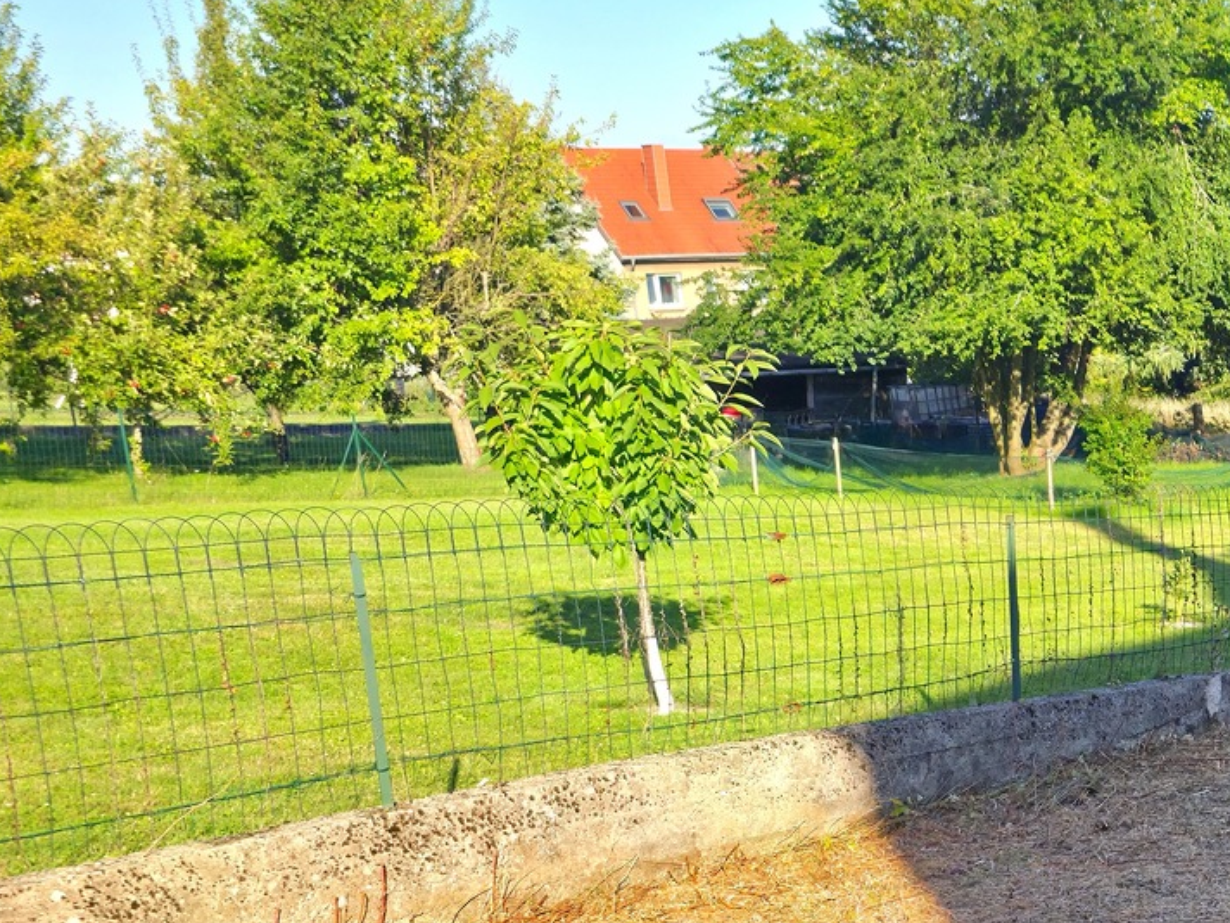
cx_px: 1550
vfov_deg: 23.1
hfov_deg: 26.9
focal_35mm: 62
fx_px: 2203
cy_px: 799
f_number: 1.7
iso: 50
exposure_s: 1/1286
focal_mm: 6.3
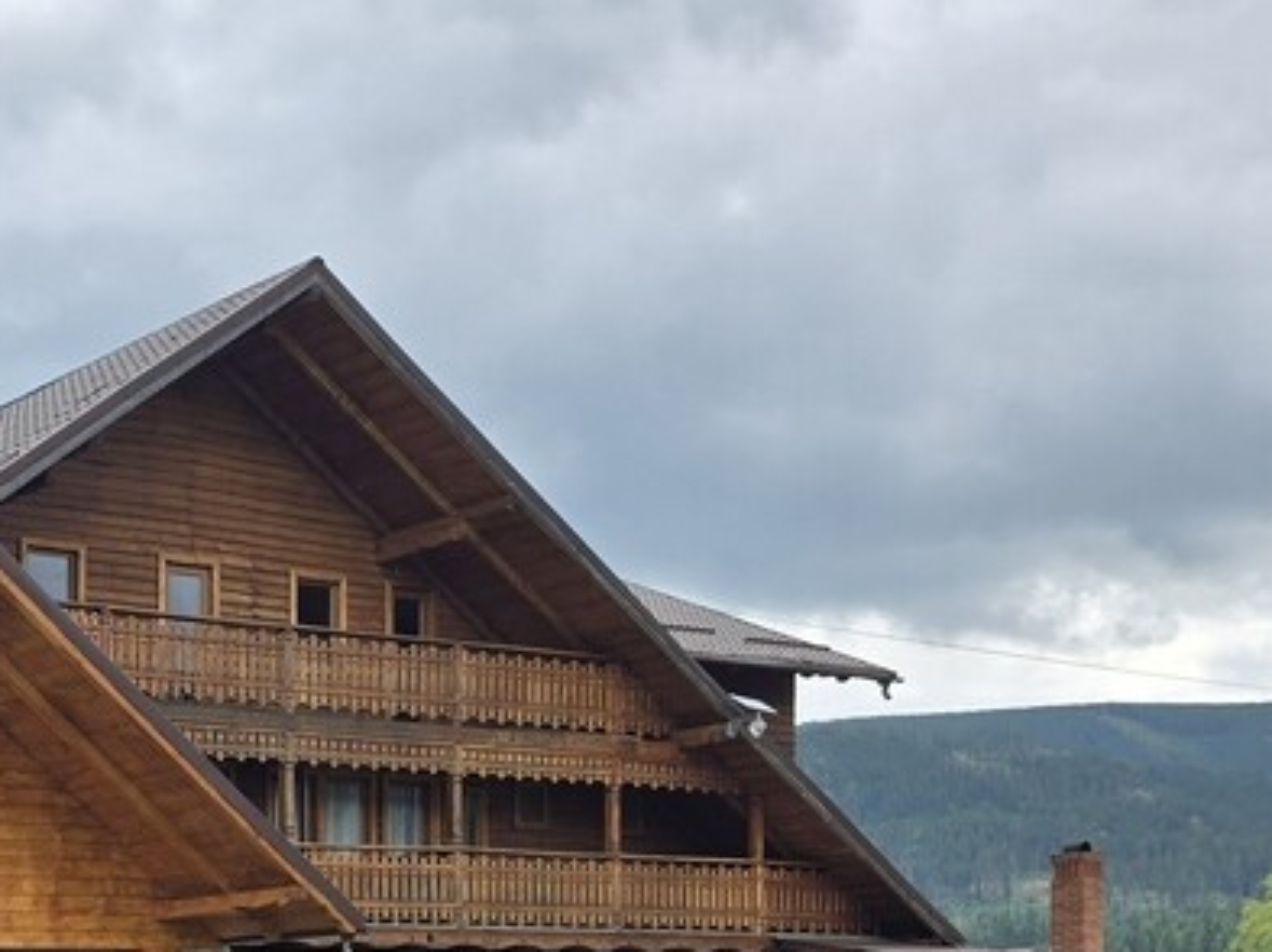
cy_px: 1133
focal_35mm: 60
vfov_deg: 22.5
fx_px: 2203
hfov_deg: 27.3
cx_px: -350
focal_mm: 6.3
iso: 12
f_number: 1.7
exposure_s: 1/387
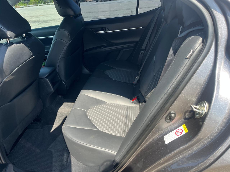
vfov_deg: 53.1
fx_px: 173
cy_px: 86
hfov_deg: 67.3
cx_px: 115
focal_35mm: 26
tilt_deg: -27.4
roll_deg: +5.4
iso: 50
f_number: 1.6
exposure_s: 1/433
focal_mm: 5.1
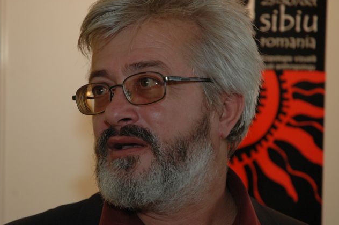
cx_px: 146
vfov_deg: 10.3
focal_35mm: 133
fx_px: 1250
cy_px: 136
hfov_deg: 15.4
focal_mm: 70
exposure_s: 1/60
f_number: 5
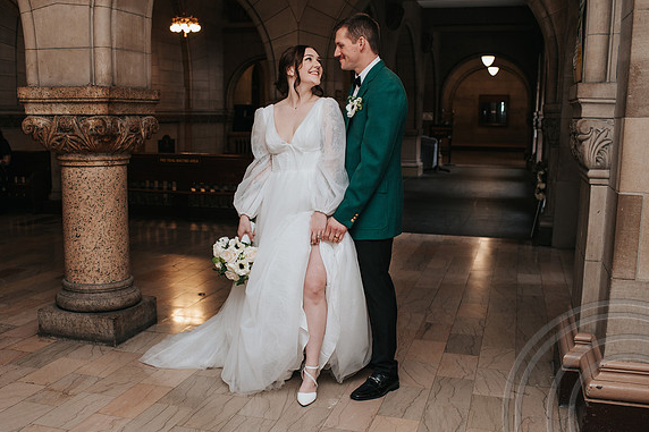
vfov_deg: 33.3
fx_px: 721
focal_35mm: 40
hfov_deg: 48.4
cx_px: 286
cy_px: 246
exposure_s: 1/200
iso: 800
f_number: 3.2
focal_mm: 35
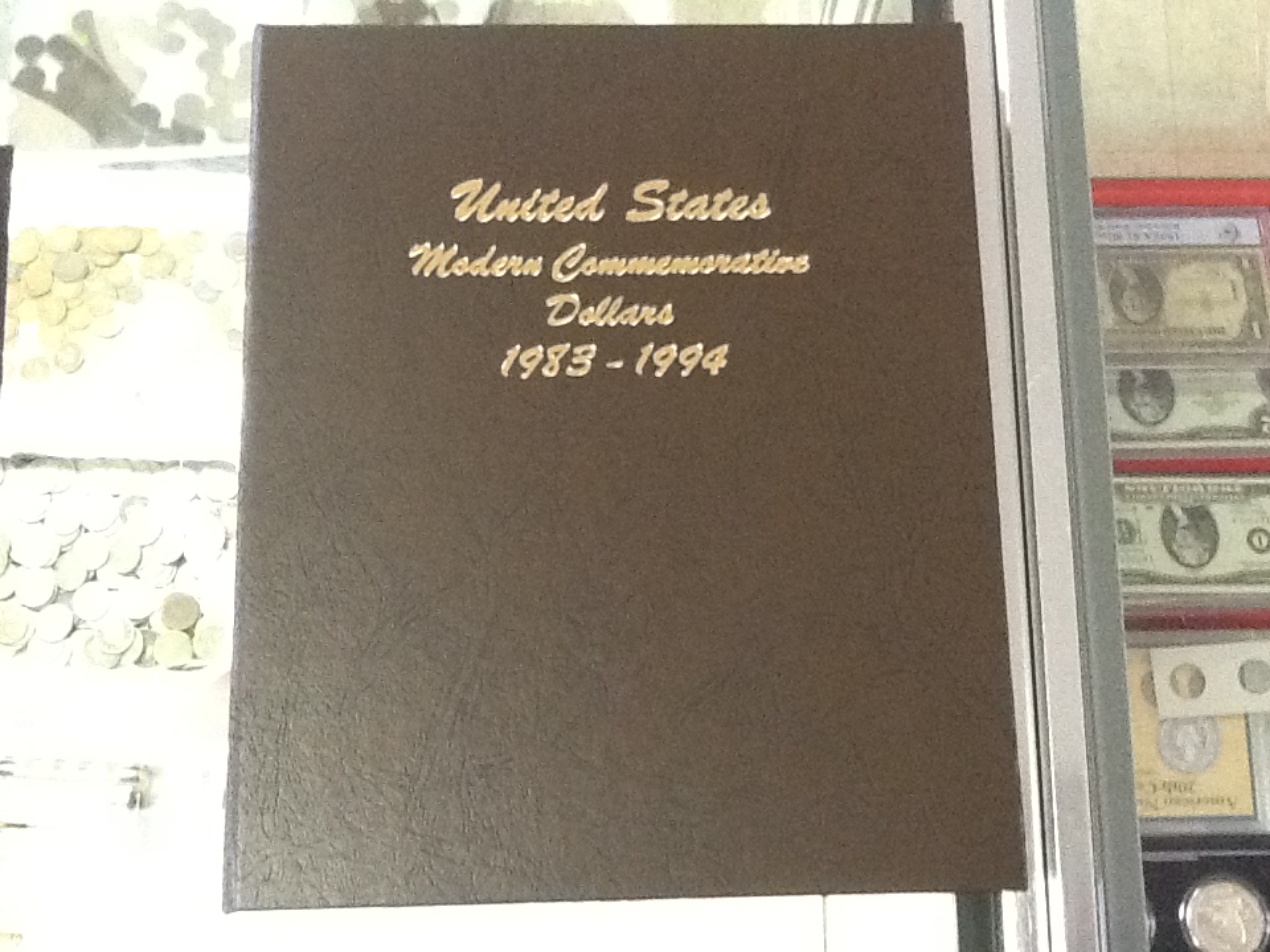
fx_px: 1614
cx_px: 635
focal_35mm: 44
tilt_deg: -77.7
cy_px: 476
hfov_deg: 42.9
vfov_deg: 32.9
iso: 320
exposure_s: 1/30
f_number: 2.4
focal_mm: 2.03
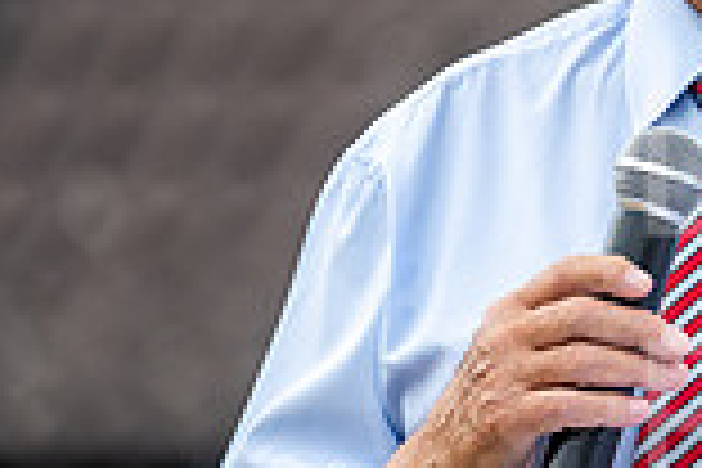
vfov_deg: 1.2
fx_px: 21799
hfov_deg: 1.8
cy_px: 205
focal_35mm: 1118
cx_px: 1228
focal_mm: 300
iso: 500
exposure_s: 1/640
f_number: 4
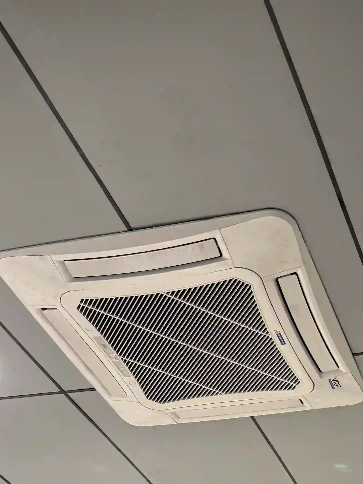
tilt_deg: +22.1
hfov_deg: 20.2
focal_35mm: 71
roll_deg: -3.8
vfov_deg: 24.6
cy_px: 596
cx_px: 348
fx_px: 993
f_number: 1.78
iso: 200
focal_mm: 6.76
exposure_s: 1/50
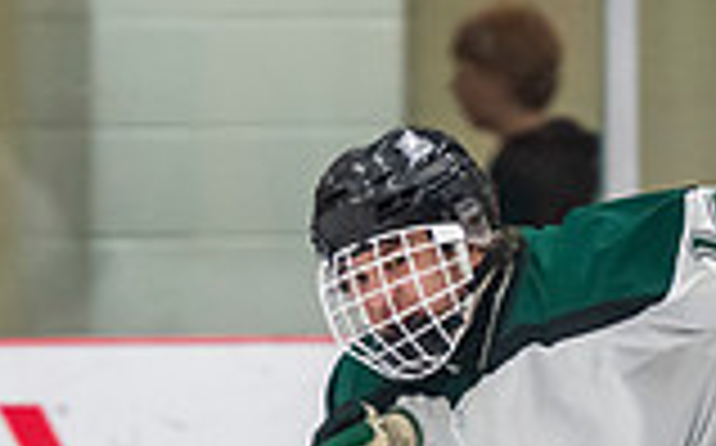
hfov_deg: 2.6
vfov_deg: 1.6
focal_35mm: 822
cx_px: 680
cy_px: 568
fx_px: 16023
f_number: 3.2
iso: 2000
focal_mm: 165
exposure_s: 1/640
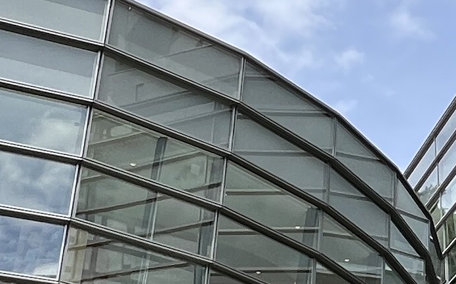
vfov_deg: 16.2
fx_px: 994
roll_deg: +2.4
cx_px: 511
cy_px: 236
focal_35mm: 80
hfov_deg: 24.0
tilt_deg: +25.1
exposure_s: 1/951
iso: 32
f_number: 1.8
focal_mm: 1.57
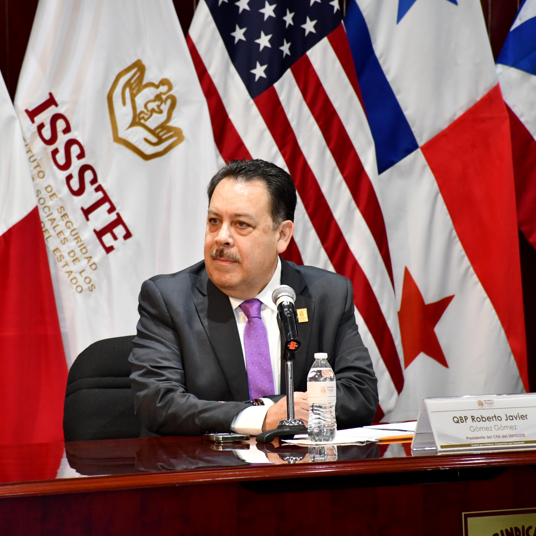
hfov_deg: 6.5
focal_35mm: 268
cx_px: 221
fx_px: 4695
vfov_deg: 6.5
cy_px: 268
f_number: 5.6
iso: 1600
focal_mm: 140
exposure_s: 1/60
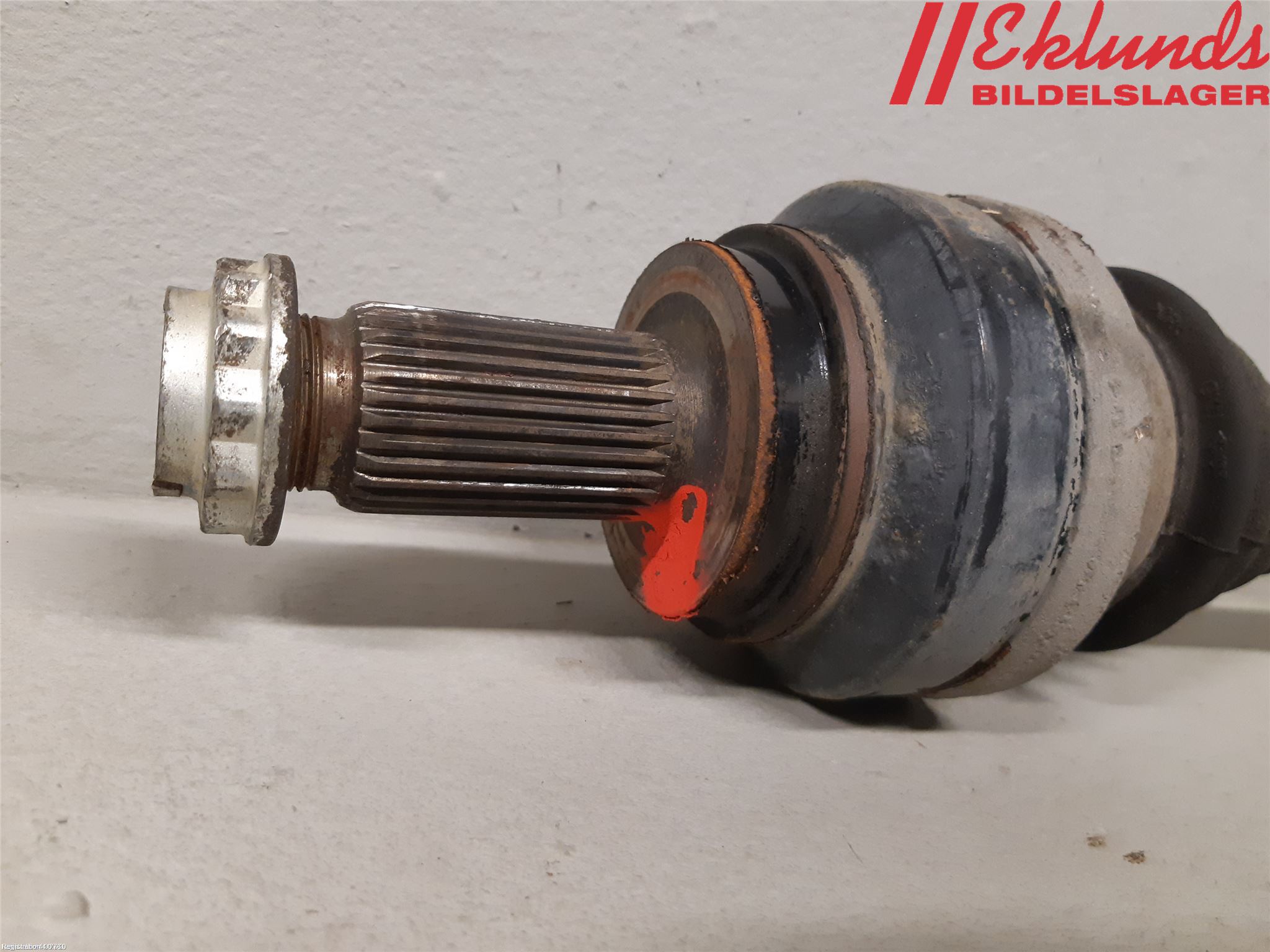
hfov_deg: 67.3
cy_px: 476
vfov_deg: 53.1
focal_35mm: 26
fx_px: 954
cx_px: 635
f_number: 1.7
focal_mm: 3.93
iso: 250
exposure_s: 1/50
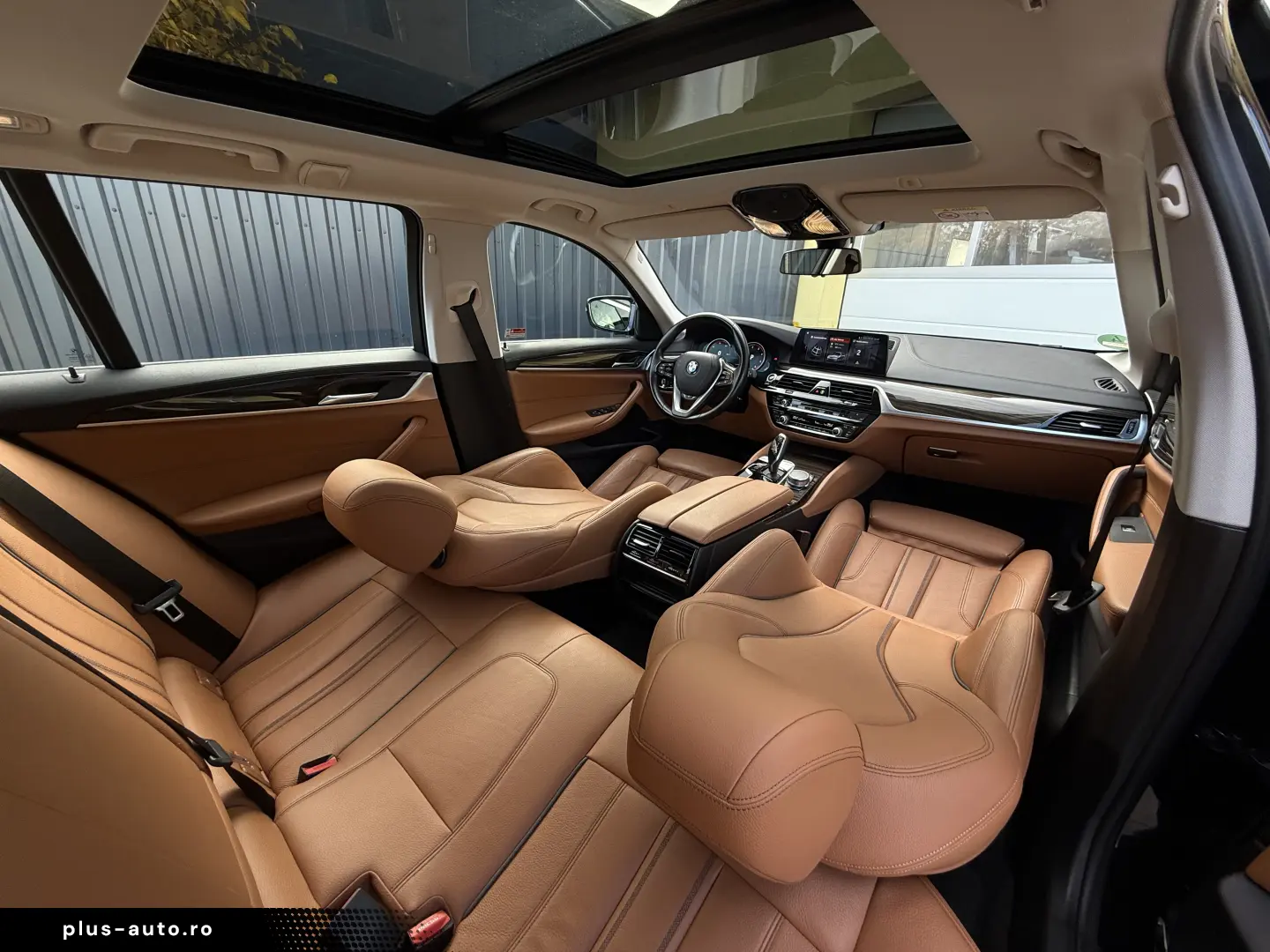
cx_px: 635
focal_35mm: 14
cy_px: 476
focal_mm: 2.22
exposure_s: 1/201
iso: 100
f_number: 2.2
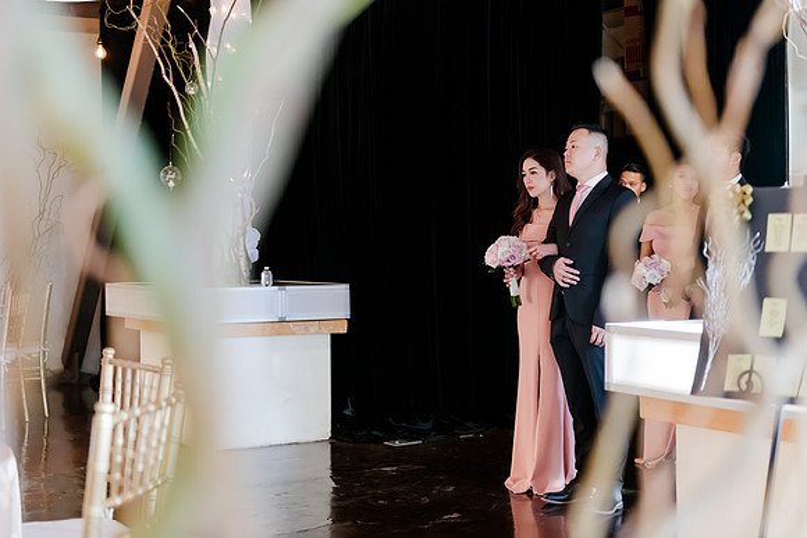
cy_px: 269
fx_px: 1209
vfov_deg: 25.1
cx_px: 395
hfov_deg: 36.9
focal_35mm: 54
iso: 2500
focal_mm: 52
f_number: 2.8
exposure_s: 1/200
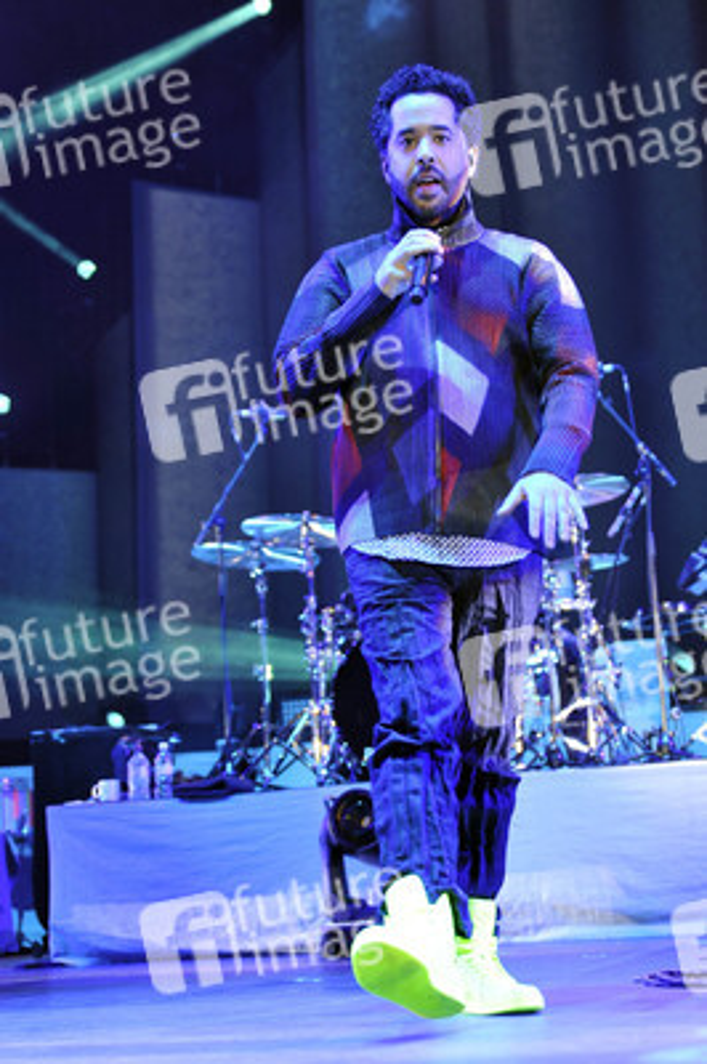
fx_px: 1416
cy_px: 532
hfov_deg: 28.0
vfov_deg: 41.1
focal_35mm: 48
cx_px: 354
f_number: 2.8
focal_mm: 48
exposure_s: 1/200
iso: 1000
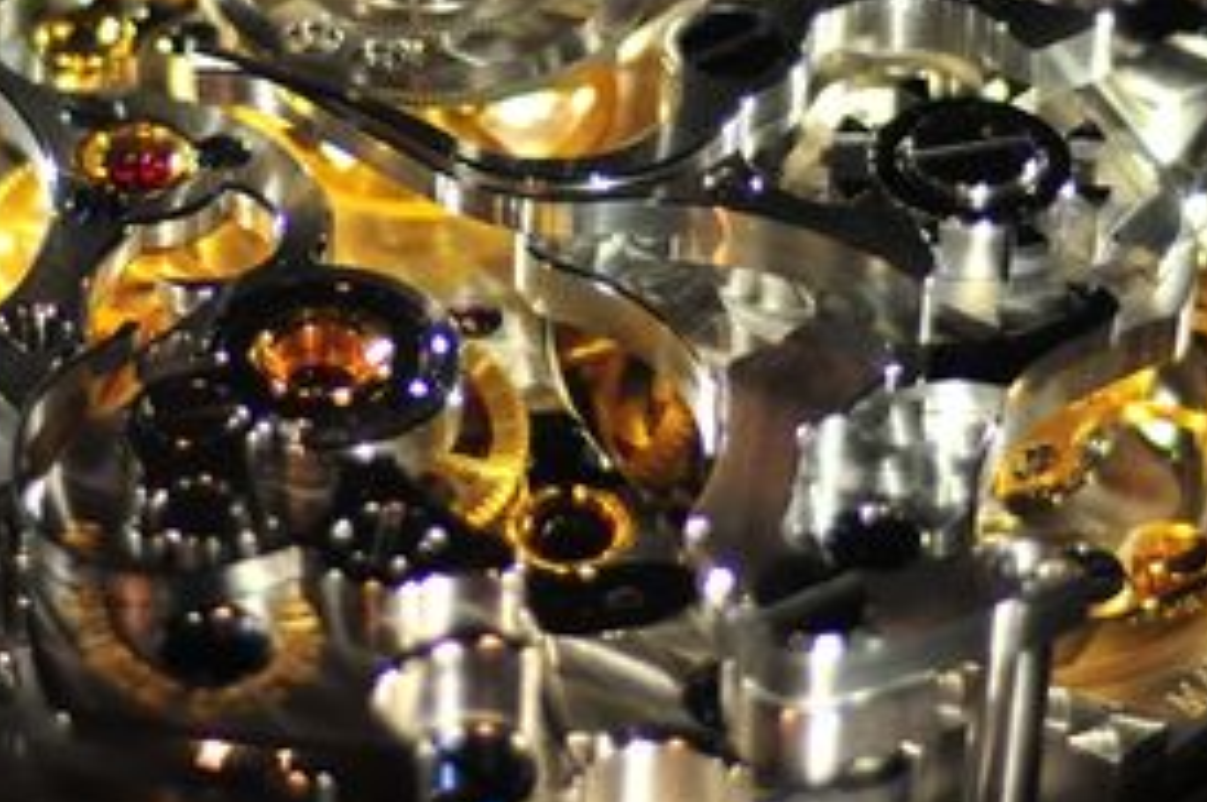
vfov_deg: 10.0
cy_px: 167
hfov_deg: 15.0
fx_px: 4588
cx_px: 394
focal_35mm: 137
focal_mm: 50
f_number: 1.8
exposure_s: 1/320
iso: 250
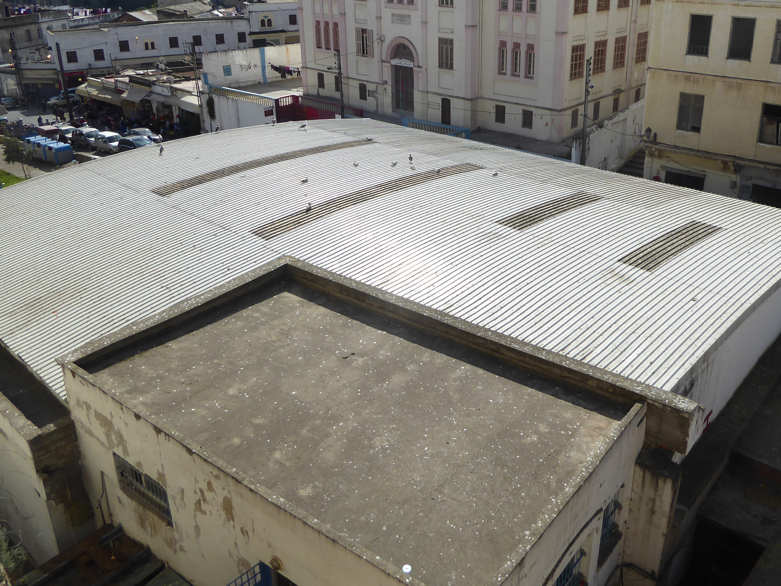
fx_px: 745
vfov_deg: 42.7
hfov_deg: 55.1
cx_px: 445
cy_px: 225
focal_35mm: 33
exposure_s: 1/1600
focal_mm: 4.3
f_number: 3.3
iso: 80
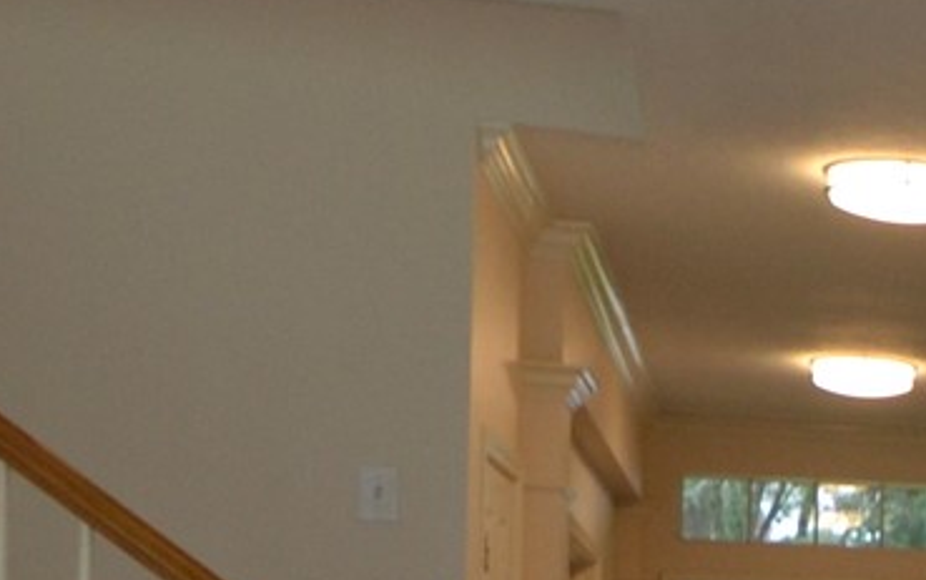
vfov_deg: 14.0
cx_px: 1629
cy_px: 738
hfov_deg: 18.4
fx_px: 2272
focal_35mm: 90
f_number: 4.5
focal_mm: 10
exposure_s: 1/80
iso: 400
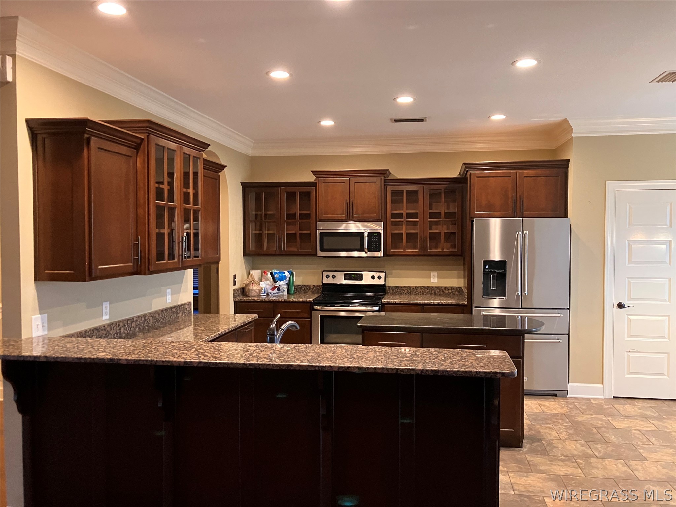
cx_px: 338
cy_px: 254
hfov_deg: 63.4
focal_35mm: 28
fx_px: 547
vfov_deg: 49.7
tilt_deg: -1.2
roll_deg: -0.4
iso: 400
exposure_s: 1/40
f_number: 1.8
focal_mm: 3.99
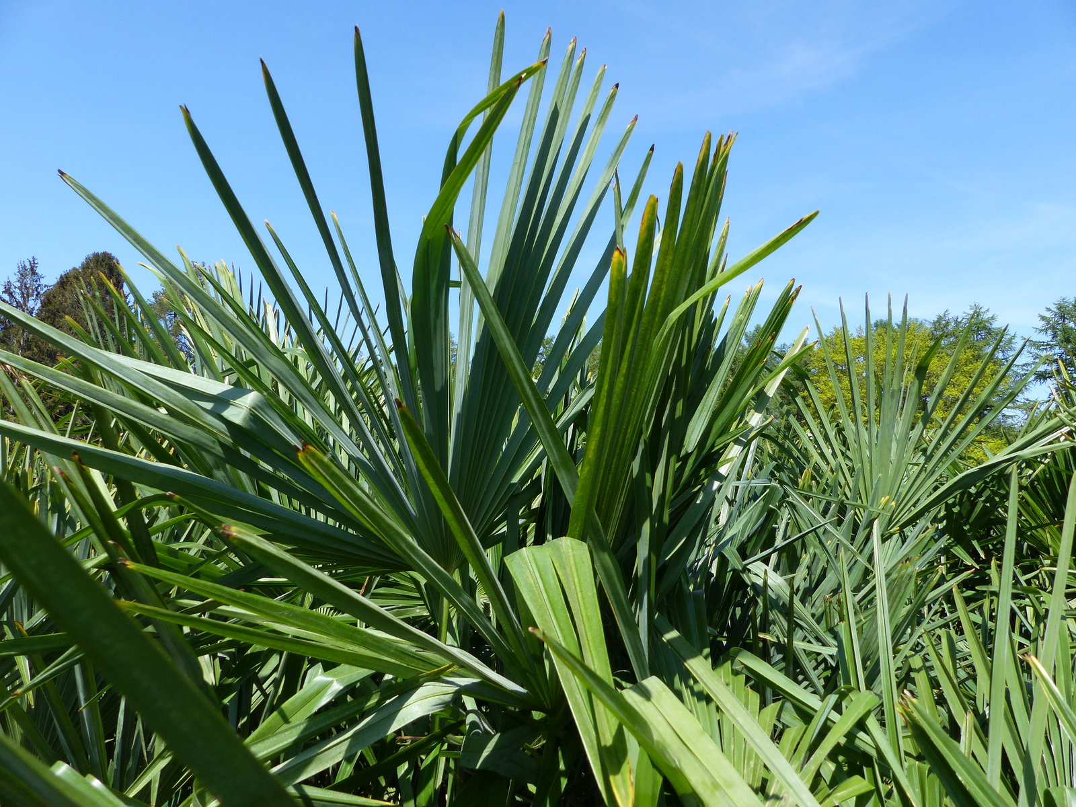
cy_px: 404
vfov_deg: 54.9
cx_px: 538
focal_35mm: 25
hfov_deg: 69.4
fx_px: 777
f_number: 4
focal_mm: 4.5
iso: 100
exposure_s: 1/500
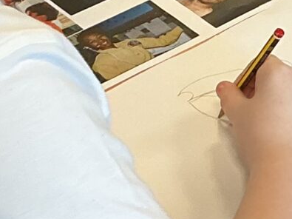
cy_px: -175
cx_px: 437
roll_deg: -3.0
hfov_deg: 10.2
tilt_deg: -28.6
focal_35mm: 188
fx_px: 1585
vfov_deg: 7.7
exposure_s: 1/60
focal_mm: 3
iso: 80
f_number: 1.8
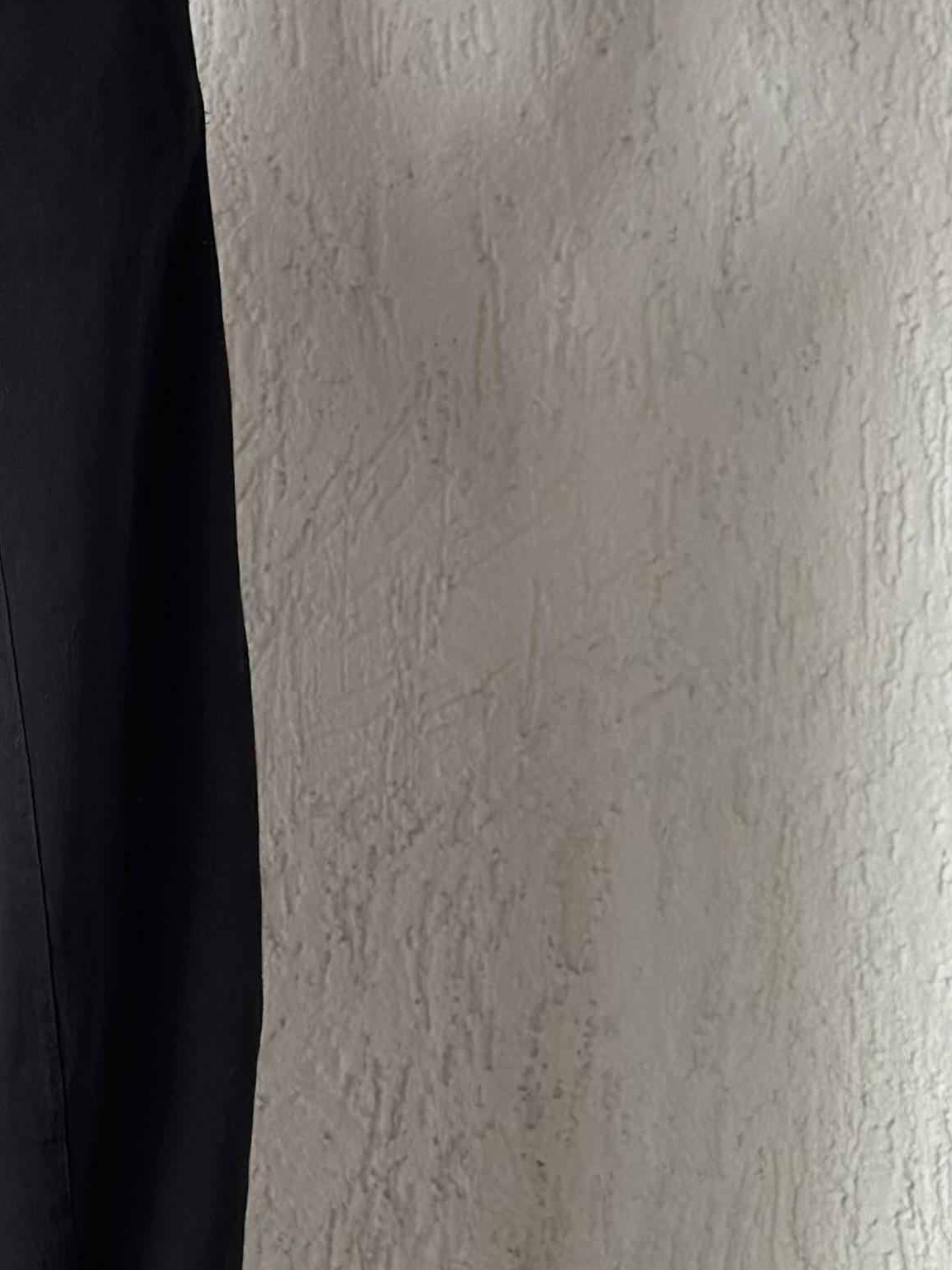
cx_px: -279
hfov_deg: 11.5
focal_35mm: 126
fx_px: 4620
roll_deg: -0.7
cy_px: 679
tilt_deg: +2.0
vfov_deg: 15.6
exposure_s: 1/121
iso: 100
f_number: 1.78
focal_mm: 6.86
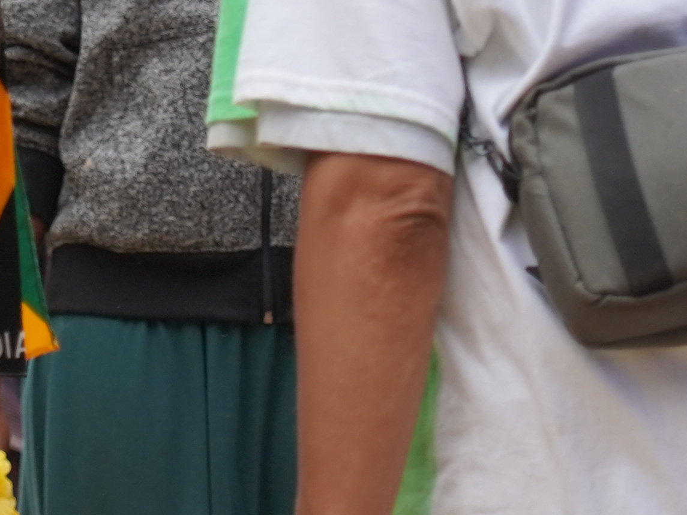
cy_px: -170
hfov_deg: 3.7
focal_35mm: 529
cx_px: -864
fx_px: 10500
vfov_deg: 2.8
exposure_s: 1/160
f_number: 4
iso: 250
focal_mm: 105
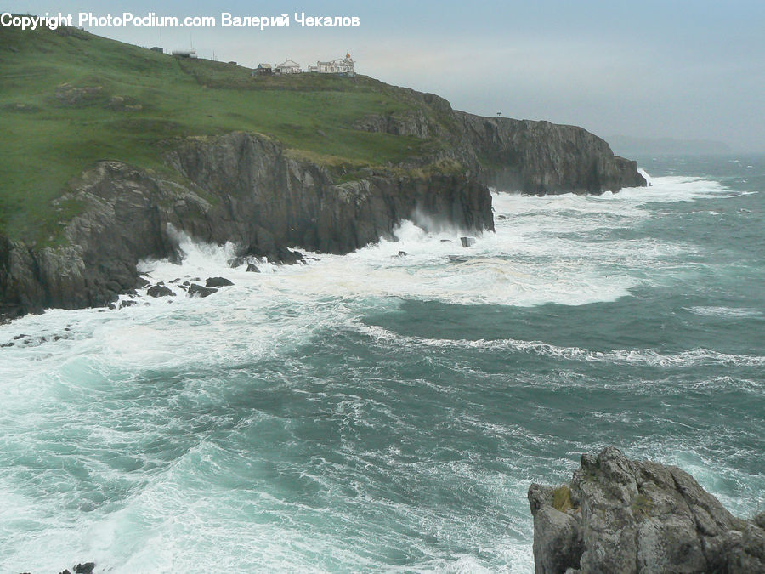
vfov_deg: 39.7
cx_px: 382
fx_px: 796
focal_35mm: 36
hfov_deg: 51.4
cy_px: 287
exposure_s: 1/250
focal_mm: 6
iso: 200
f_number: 5.6
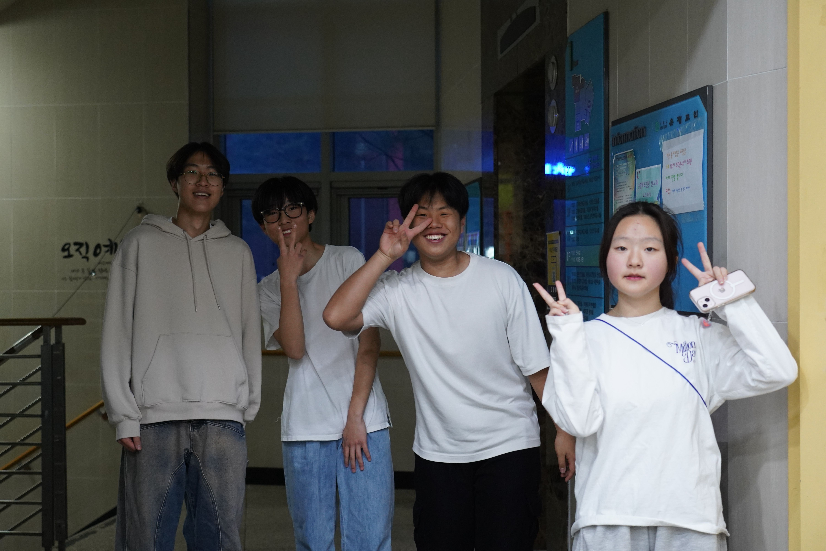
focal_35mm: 52
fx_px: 1193
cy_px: 276
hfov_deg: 38.2
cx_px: 413
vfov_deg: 26.0
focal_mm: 52
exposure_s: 1/60
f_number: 4
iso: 3200
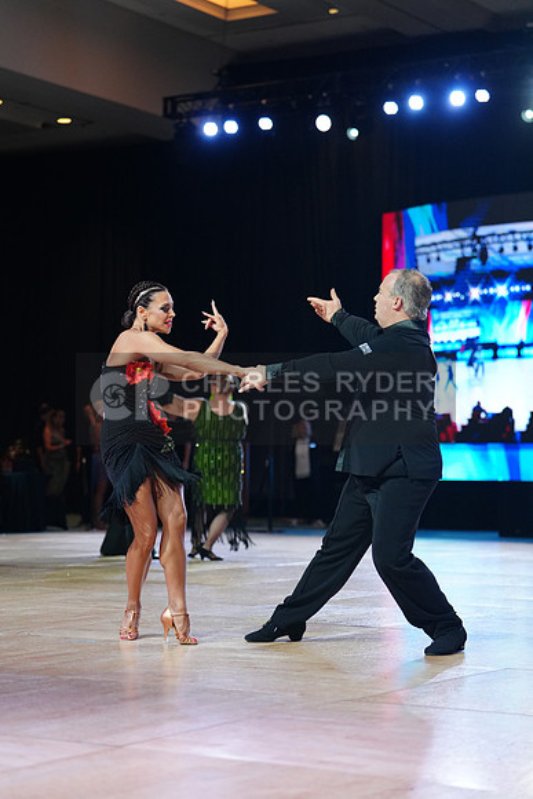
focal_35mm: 76
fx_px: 1687
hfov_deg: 18.0
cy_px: 400
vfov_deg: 26.6
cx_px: 266
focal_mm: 76
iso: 2000
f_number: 2.8
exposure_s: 1/500
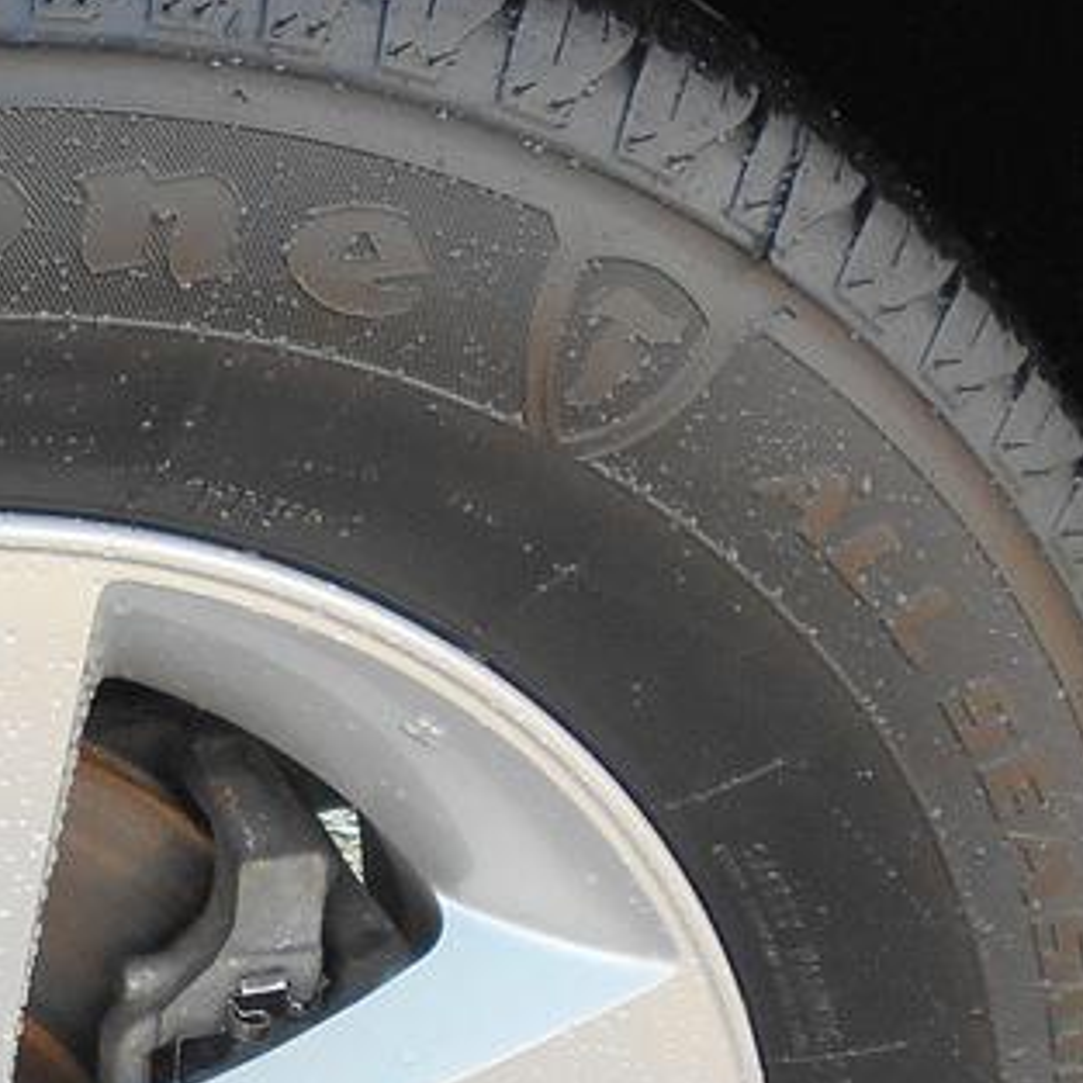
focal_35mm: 94
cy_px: 1007
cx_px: -394
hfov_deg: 17.2
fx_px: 3327
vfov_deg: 18.1
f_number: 3.2
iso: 80
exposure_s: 1/100
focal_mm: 4.6
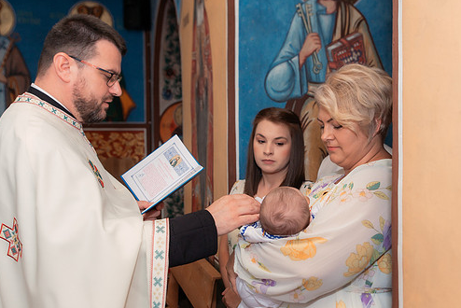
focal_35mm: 40
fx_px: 513
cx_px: 269
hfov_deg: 48.2
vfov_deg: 33.4
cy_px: 161
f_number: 3.5
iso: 2000
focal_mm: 32
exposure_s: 1/250
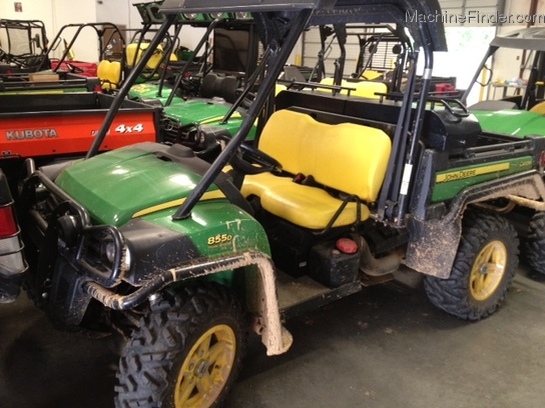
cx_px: 272
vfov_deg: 40.7
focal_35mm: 35
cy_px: 204
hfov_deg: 52.6
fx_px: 551
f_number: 2.4
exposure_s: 1/20
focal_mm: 4.28
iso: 250
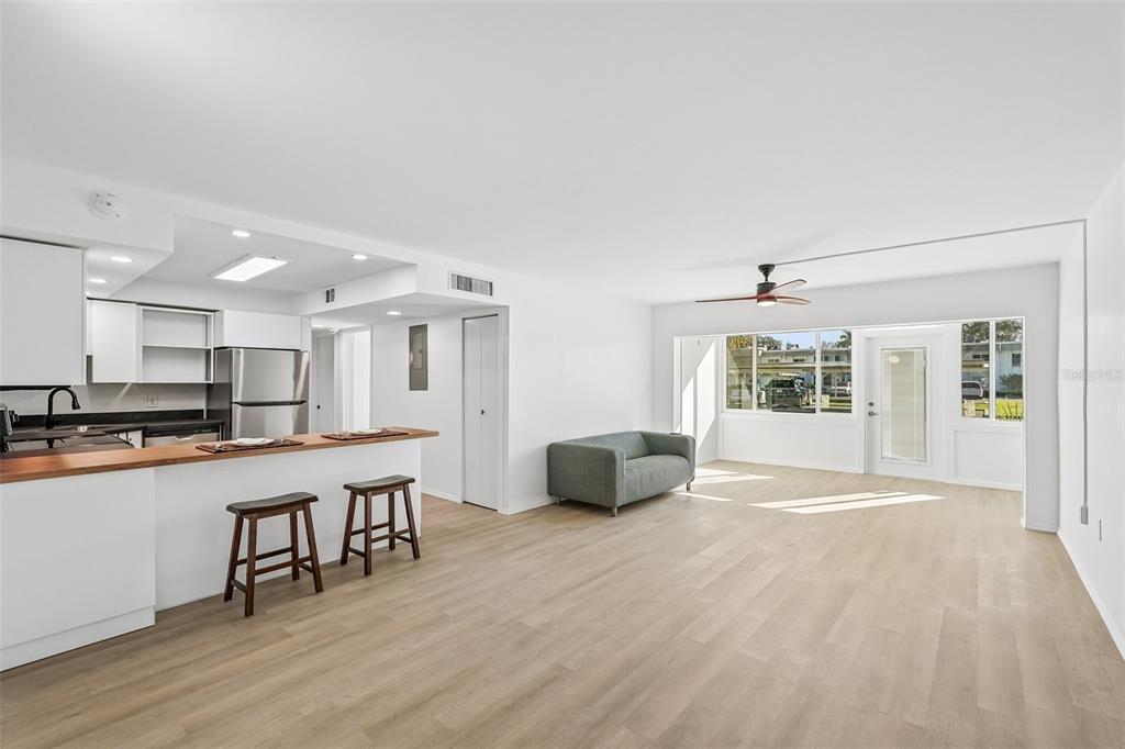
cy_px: 374
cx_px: 562
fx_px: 500
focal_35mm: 16
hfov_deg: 96.8
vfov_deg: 73.7
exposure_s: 1/160
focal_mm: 16
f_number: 8
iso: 400
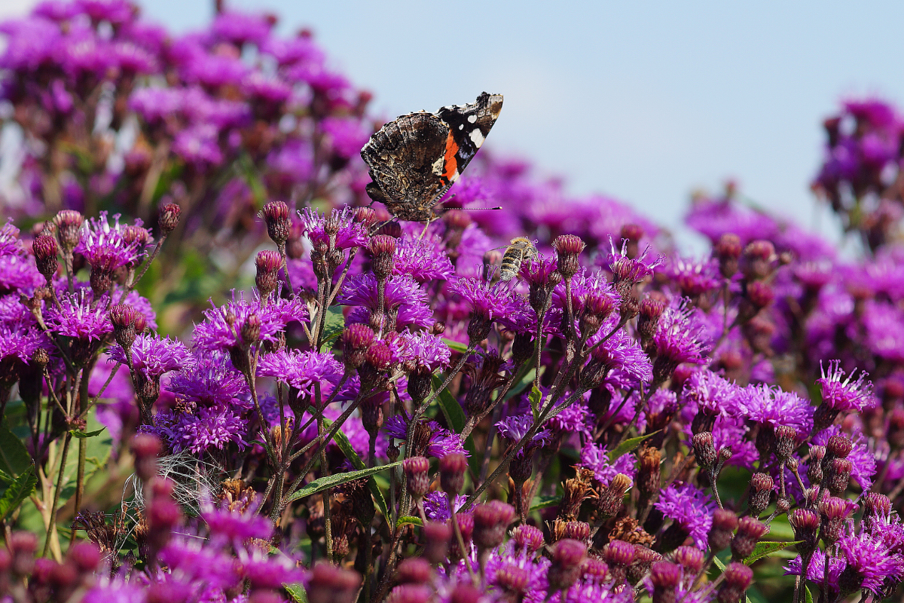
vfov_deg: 9.1
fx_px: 3766
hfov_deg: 13.7
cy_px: 302
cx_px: 452
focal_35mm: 150
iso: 100
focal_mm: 100
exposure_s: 1/250
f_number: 5.6
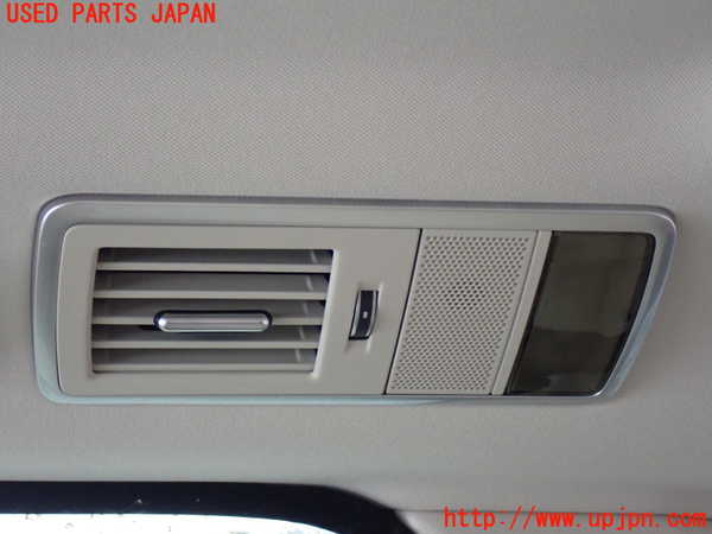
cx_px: 356
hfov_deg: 25.3
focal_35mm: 77
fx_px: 1584
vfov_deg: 19.1
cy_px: 267
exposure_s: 1/60
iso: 800
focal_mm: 13.65
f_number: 4.1
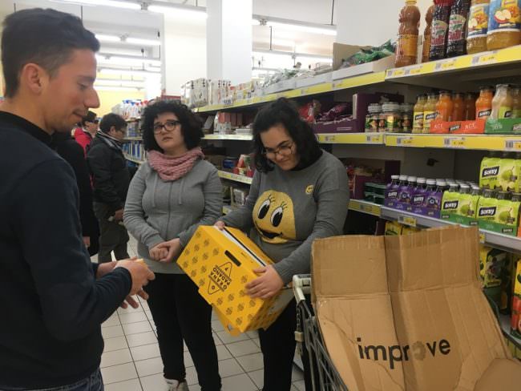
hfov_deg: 61.6
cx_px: 260
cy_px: 196
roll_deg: +0.2
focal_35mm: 29
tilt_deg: -7.2
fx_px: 437
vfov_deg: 48.3
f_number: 2.2
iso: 40
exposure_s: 1/33
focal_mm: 4.15
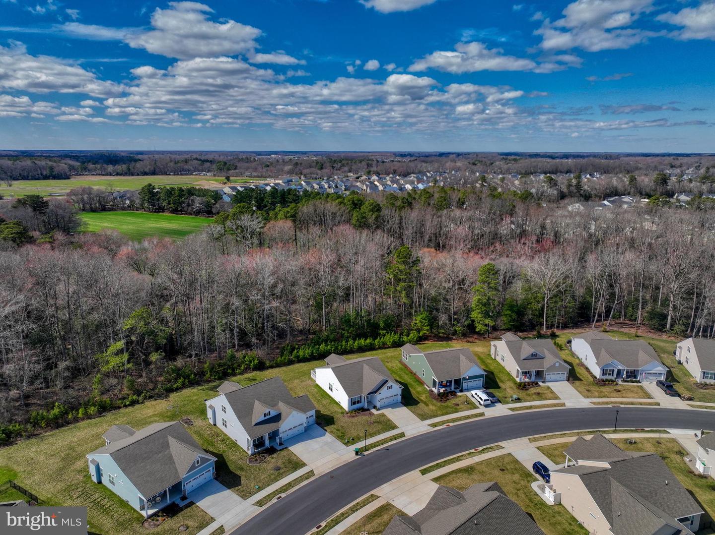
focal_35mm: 24
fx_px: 496
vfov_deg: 56.8
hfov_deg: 71.6
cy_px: 268
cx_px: 358
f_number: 2.8
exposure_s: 1/100
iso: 100
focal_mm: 12.29
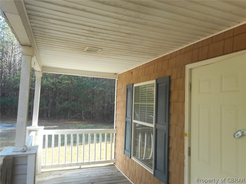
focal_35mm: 25
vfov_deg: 54.9
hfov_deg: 69.4
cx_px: 123
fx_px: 178
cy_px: 92
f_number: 3.7
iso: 80
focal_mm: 4.5
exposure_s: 1/60
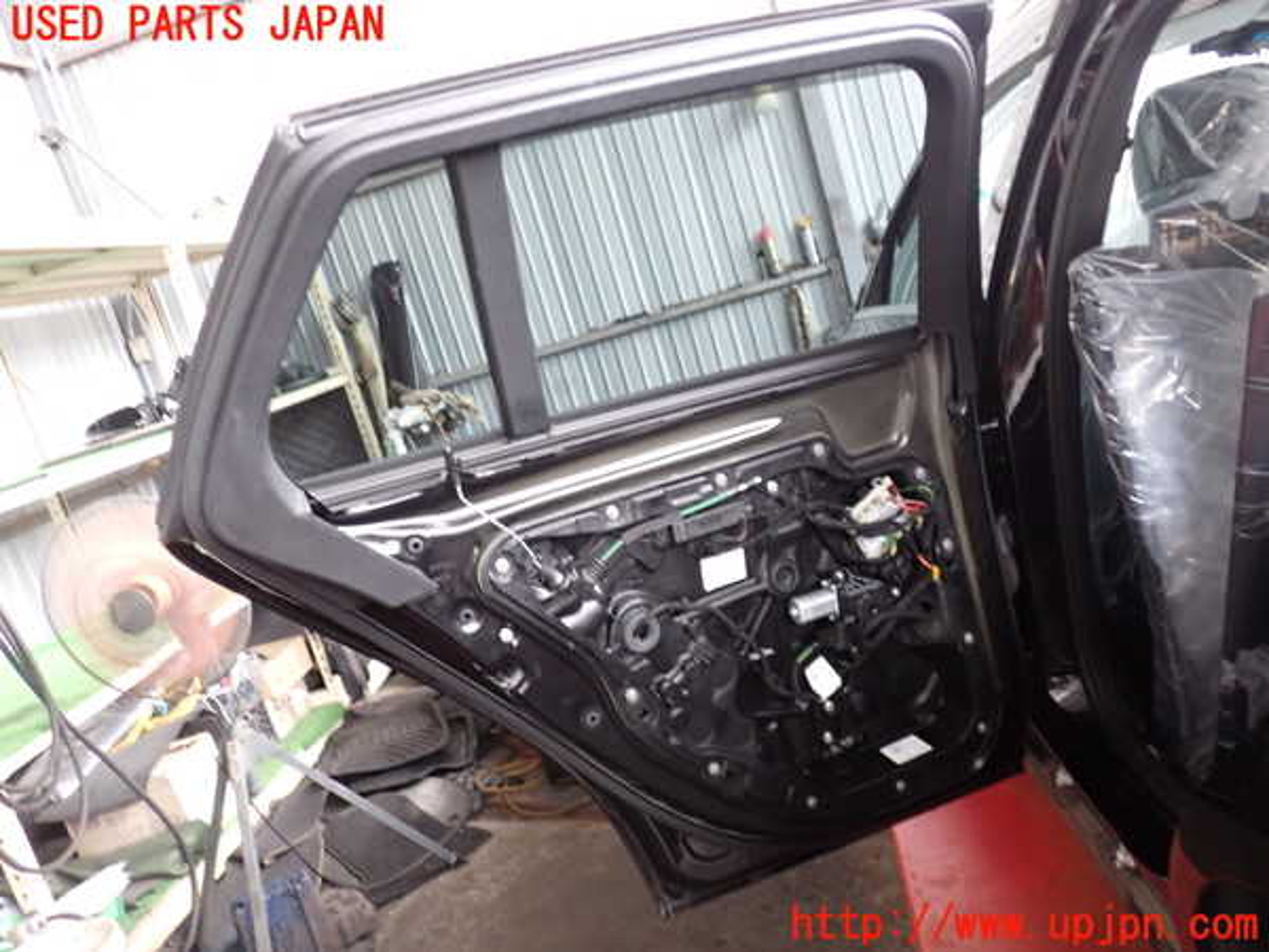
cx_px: 634
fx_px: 1100
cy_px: 476
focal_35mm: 30
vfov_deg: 46.8
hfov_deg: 60.0
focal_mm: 5.4
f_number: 2.3
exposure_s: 1/30
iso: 200
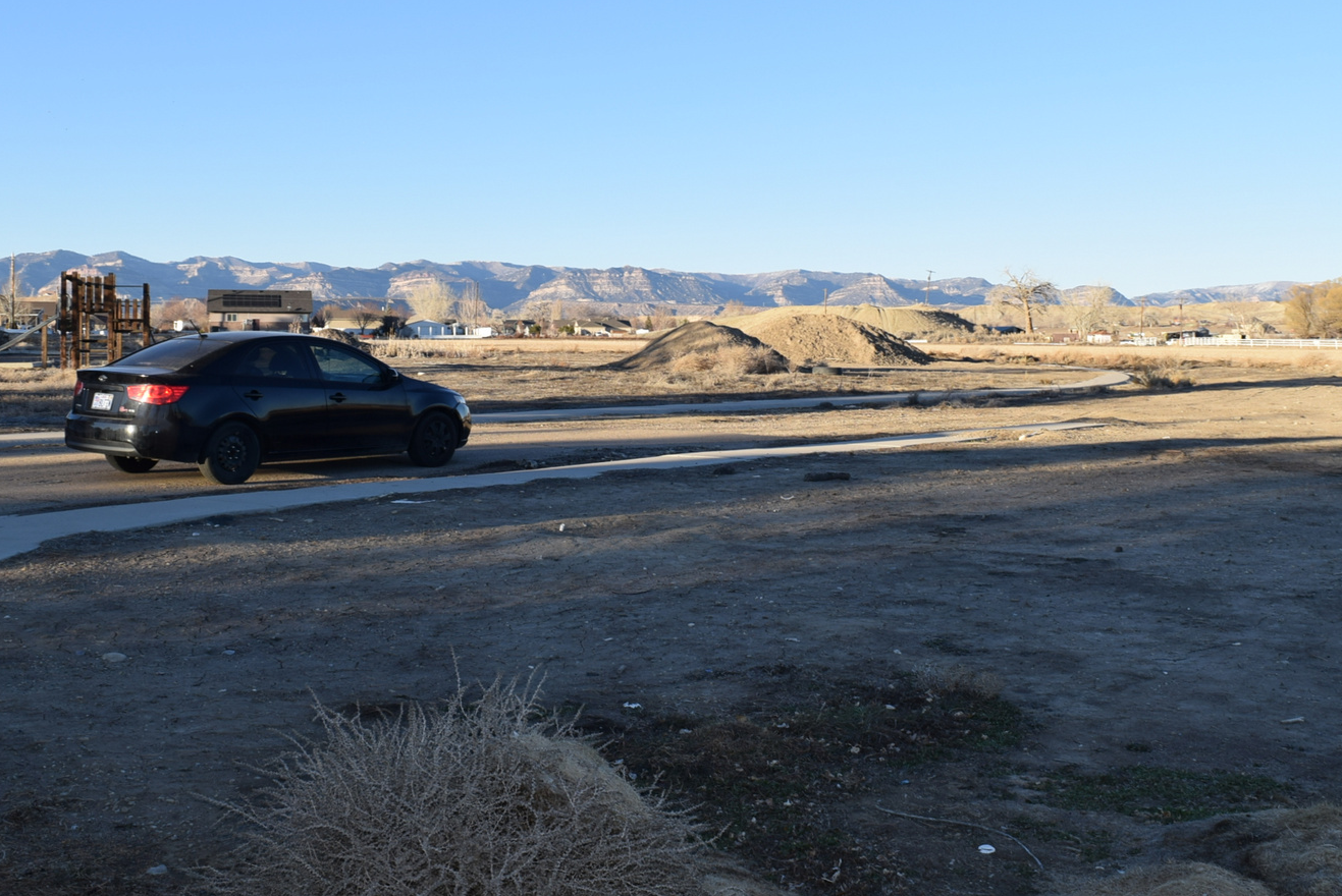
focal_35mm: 42
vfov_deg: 31.8
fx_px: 1567
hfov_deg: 46.3
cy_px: 358
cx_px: 713
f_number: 6.3
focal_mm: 18
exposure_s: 1/160
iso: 100
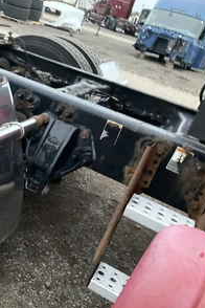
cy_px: 153
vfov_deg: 47.4
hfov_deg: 30.7
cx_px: 8
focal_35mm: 41
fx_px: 350
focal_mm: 3
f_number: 1.8
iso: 400
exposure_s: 1/30
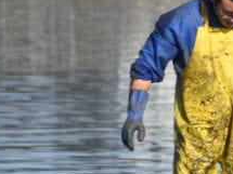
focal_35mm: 1719
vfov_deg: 0.9
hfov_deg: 1.2
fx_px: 11564
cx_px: 474
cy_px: 237
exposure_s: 1/800
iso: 200
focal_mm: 250
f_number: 6.3
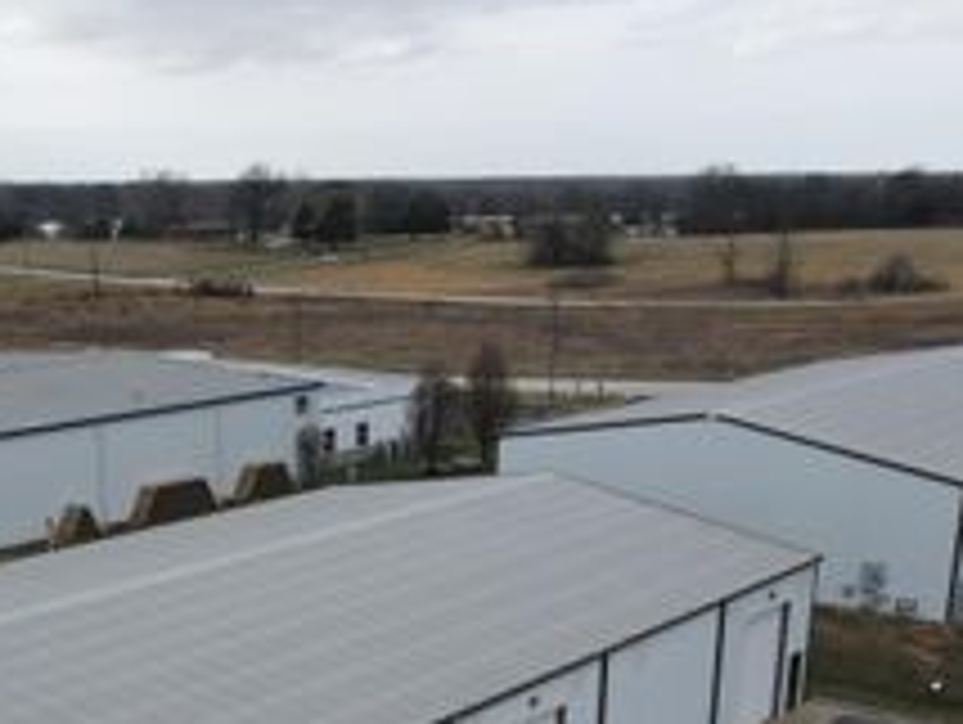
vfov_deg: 24.8
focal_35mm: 56
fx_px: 1560
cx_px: 238
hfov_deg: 33.6
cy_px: 749
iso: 100
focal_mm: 4.5
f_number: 2.8
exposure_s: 1/350
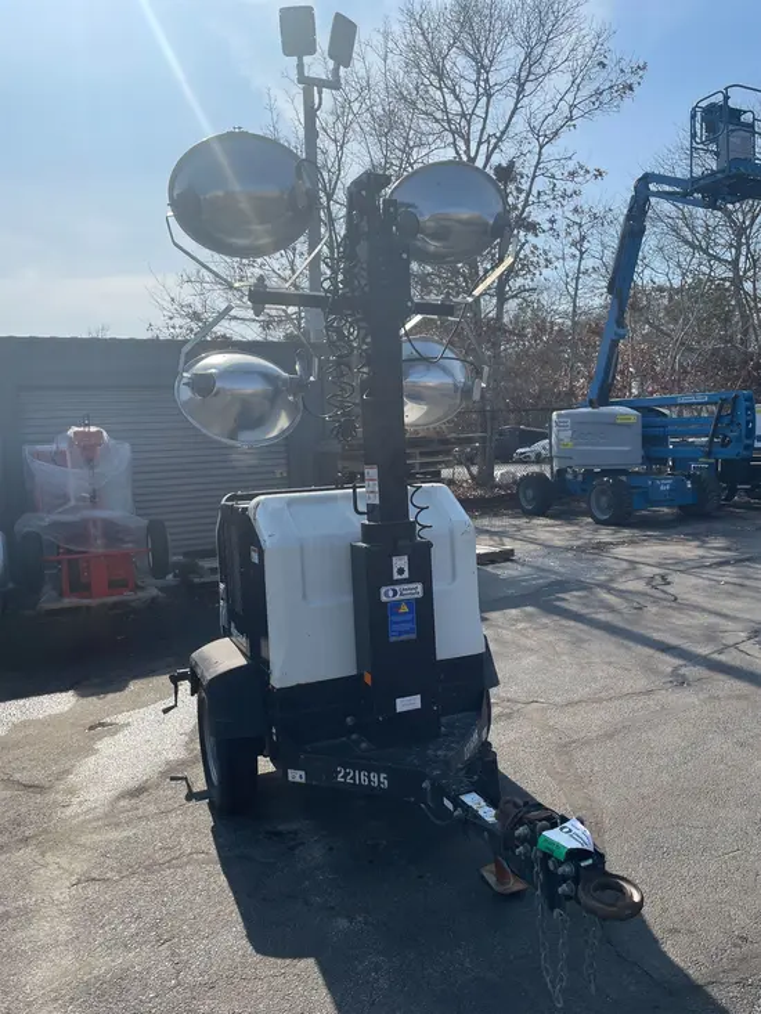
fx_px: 762
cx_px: 380
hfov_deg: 53.1
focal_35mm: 26
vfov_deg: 67.3
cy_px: 507
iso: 50
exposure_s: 1/6135
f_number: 1.6
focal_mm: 4.2
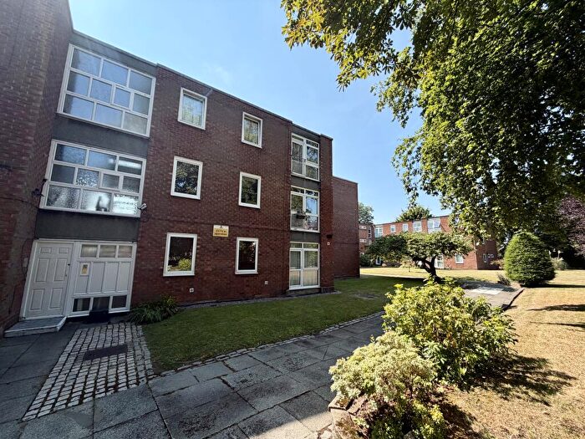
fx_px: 237
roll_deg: -0.6
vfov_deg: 85.7
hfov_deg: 102.1
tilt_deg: +8.0
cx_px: 292
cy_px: 220
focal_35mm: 14
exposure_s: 1/770
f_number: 2.2
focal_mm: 2.22
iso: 32
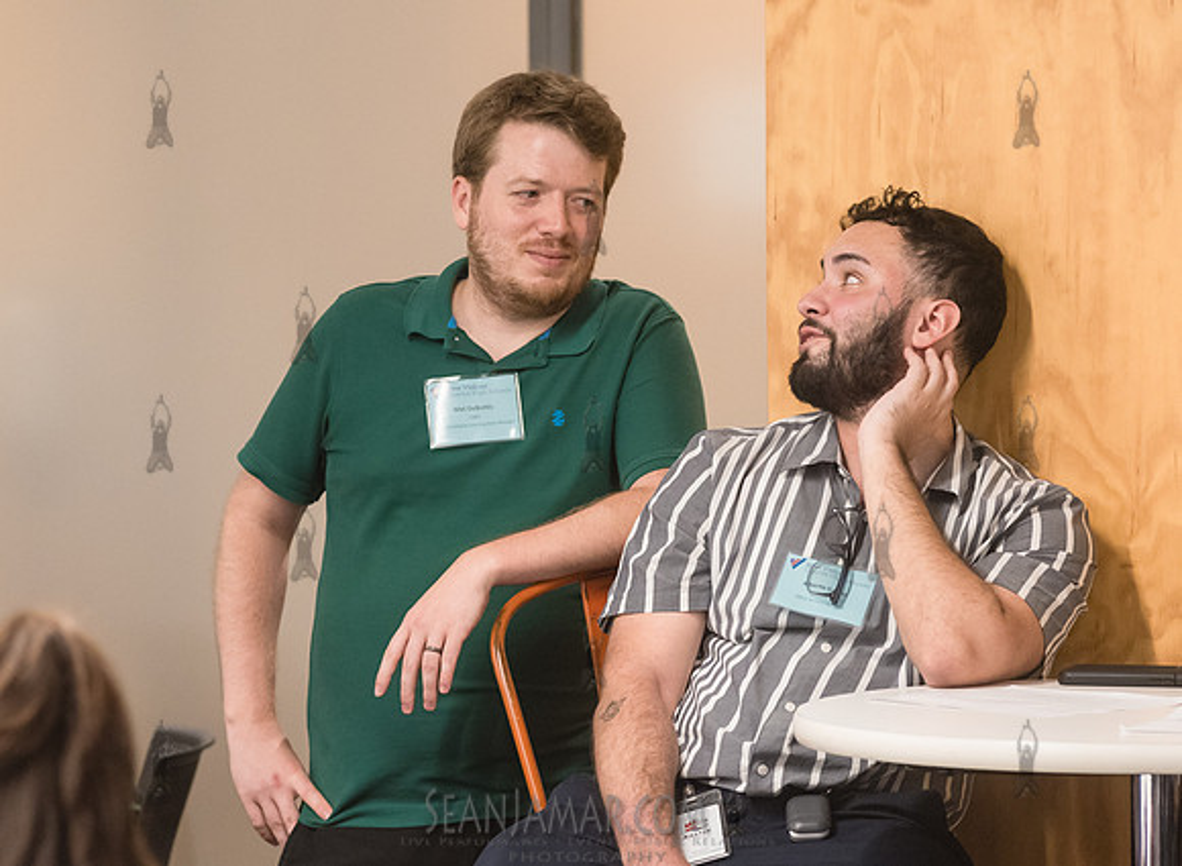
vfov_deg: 8.0
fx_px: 6184
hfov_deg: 10.9
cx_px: 657
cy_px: 504
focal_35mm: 183
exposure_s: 1/250
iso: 2500
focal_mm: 135
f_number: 4
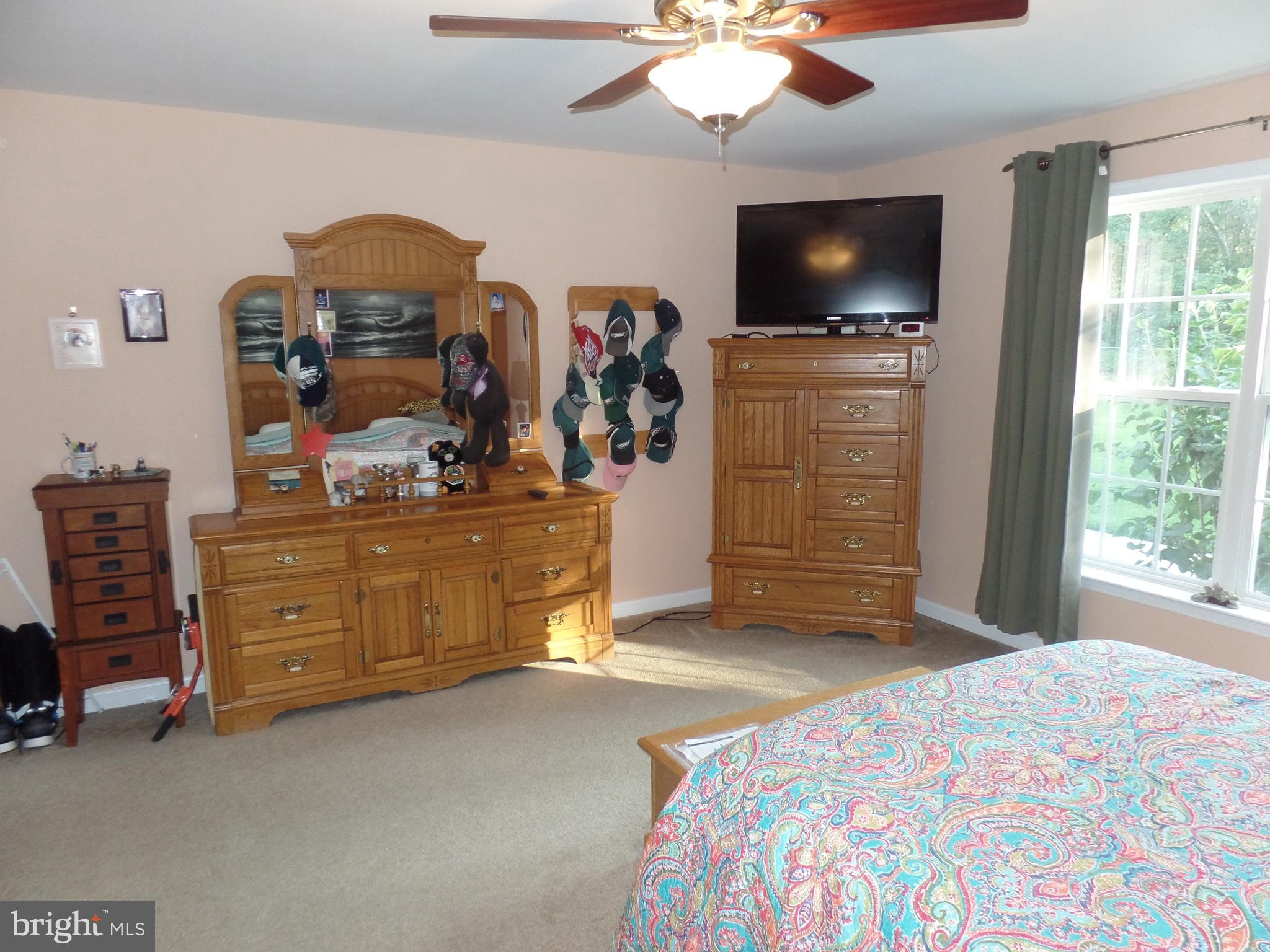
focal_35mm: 23
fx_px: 844
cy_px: 476
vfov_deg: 58.9
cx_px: 635
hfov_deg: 73.9
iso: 320
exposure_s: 1/30
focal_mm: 4.1
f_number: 2.8
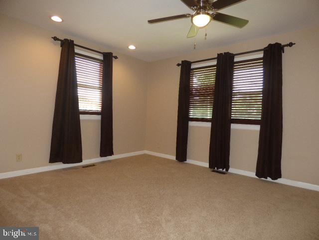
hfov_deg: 81.7
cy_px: 120
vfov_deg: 66.0
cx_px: 160
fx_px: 184
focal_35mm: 20
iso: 200
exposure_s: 1/80
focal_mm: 3.58
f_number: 2.8
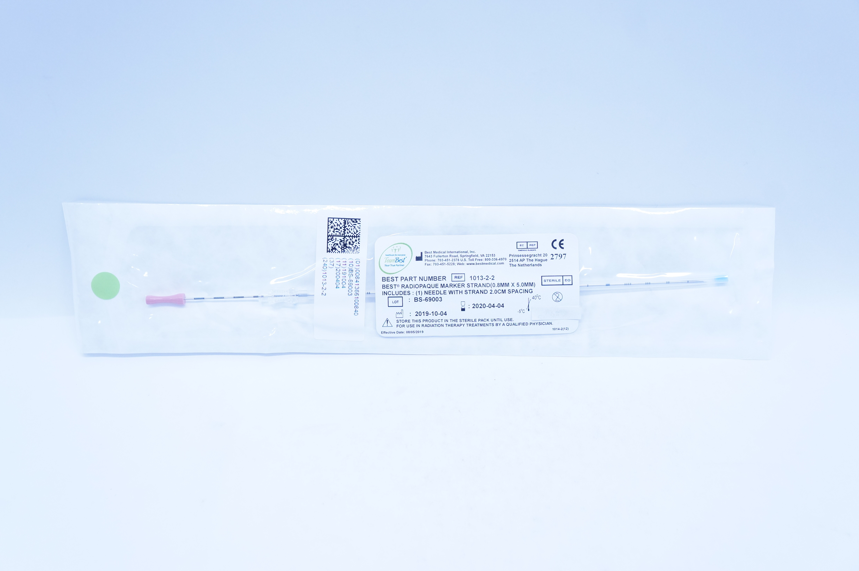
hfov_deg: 49.6
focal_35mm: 39
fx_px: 930
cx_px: 430
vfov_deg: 34.1
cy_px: 286
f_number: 5.6
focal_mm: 26
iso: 800
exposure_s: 1/160
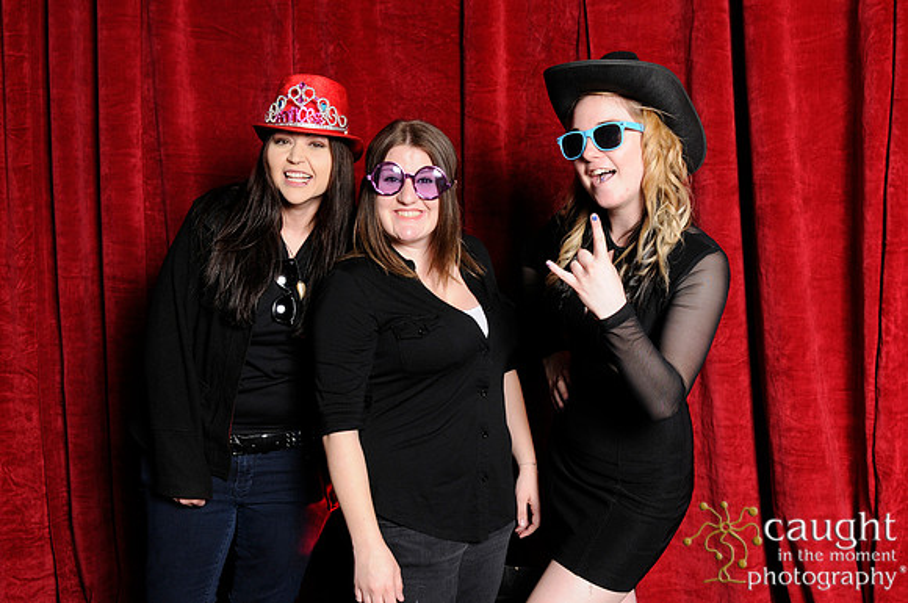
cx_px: 454
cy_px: 302
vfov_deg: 31.8
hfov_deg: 46.5
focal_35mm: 42
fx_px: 1058
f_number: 8
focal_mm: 28
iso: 400
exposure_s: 1/60
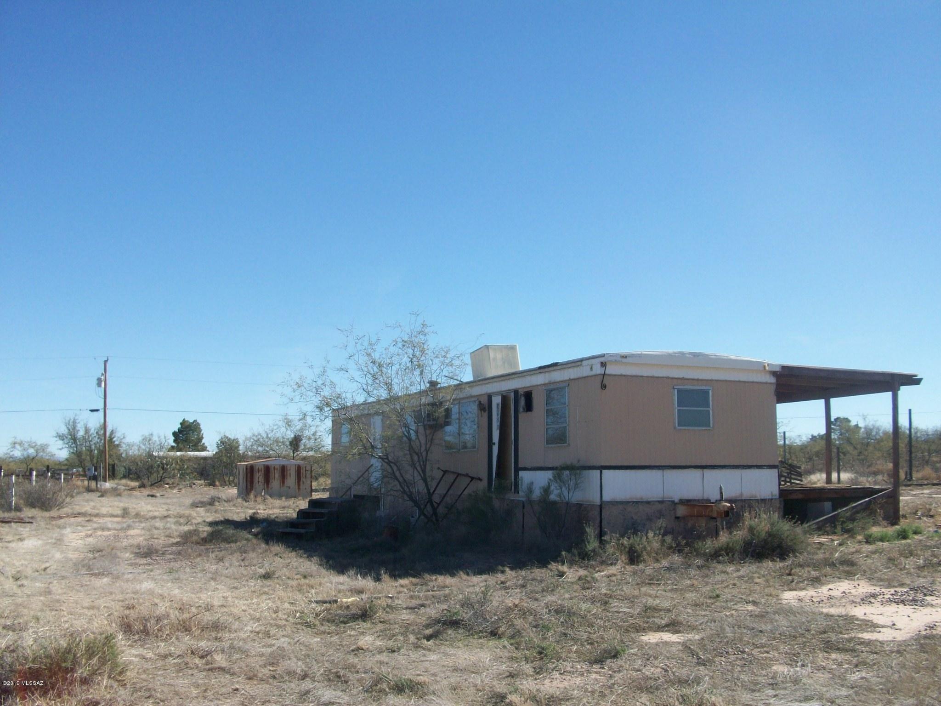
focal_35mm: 34
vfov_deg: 41.8
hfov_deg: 54.0
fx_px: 924
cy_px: 353
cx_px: 470
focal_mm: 5.7
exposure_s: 1/317
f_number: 5.5
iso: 64
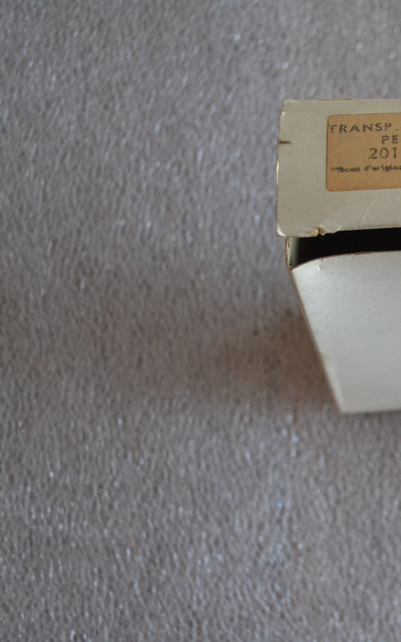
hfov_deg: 20.3
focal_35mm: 60
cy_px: 323
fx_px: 1049
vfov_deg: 34.0
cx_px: 482
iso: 1400
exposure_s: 1/60
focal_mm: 26
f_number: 4.2
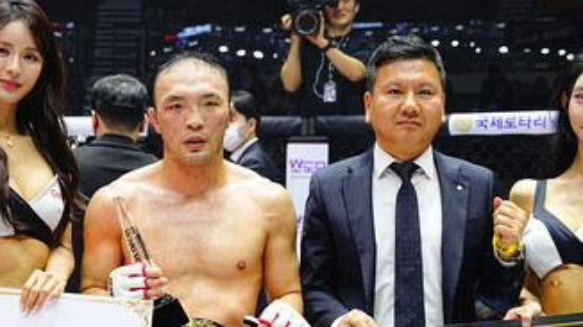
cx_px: 215
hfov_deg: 26.5
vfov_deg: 15.1
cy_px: 234
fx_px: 1233
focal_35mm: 80
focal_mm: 41.4
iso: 1250
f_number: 4
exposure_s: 1/640
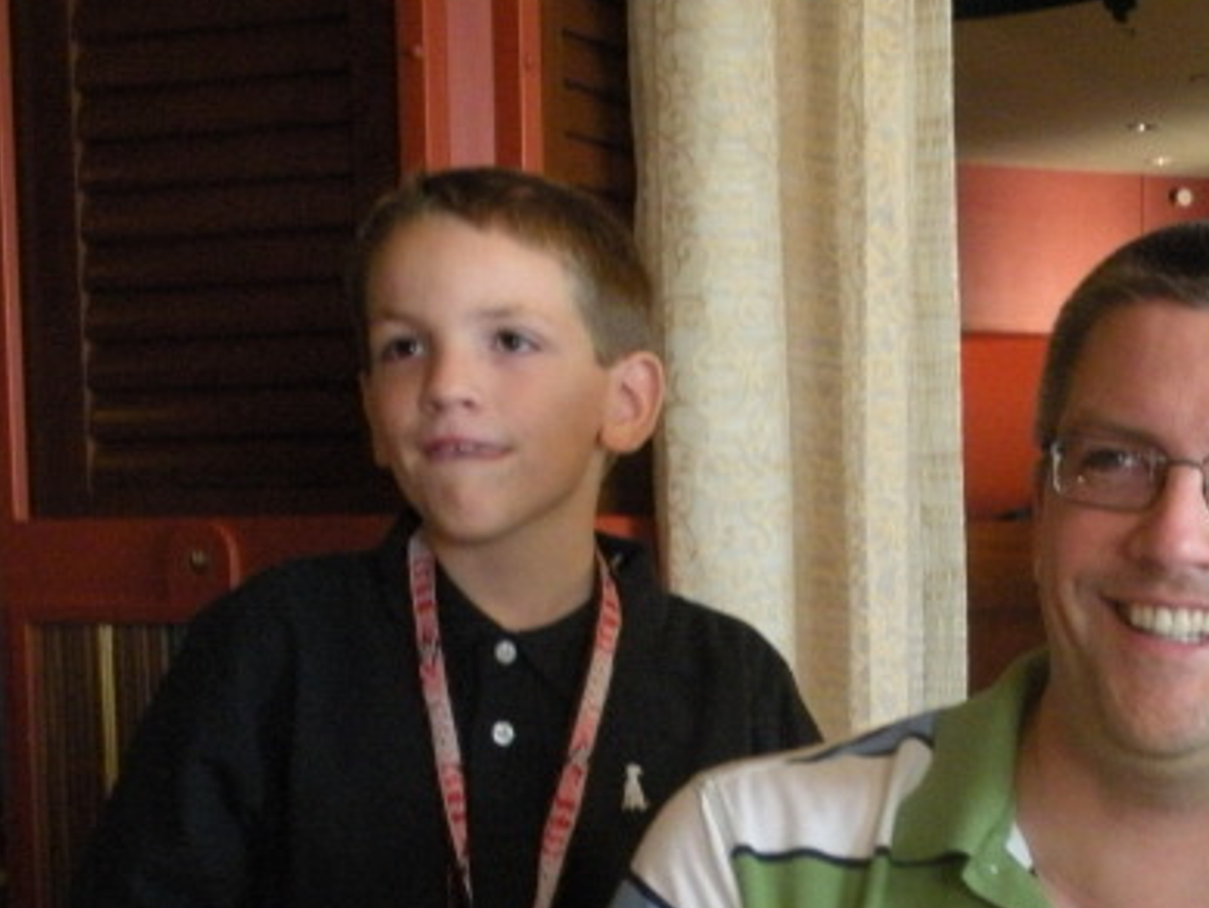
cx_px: 1141
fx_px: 2585
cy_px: 762
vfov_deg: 19.6
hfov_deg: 25.3
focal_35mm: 74
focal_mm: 6.3
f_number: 3.5
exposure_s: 1/41.7
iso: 400
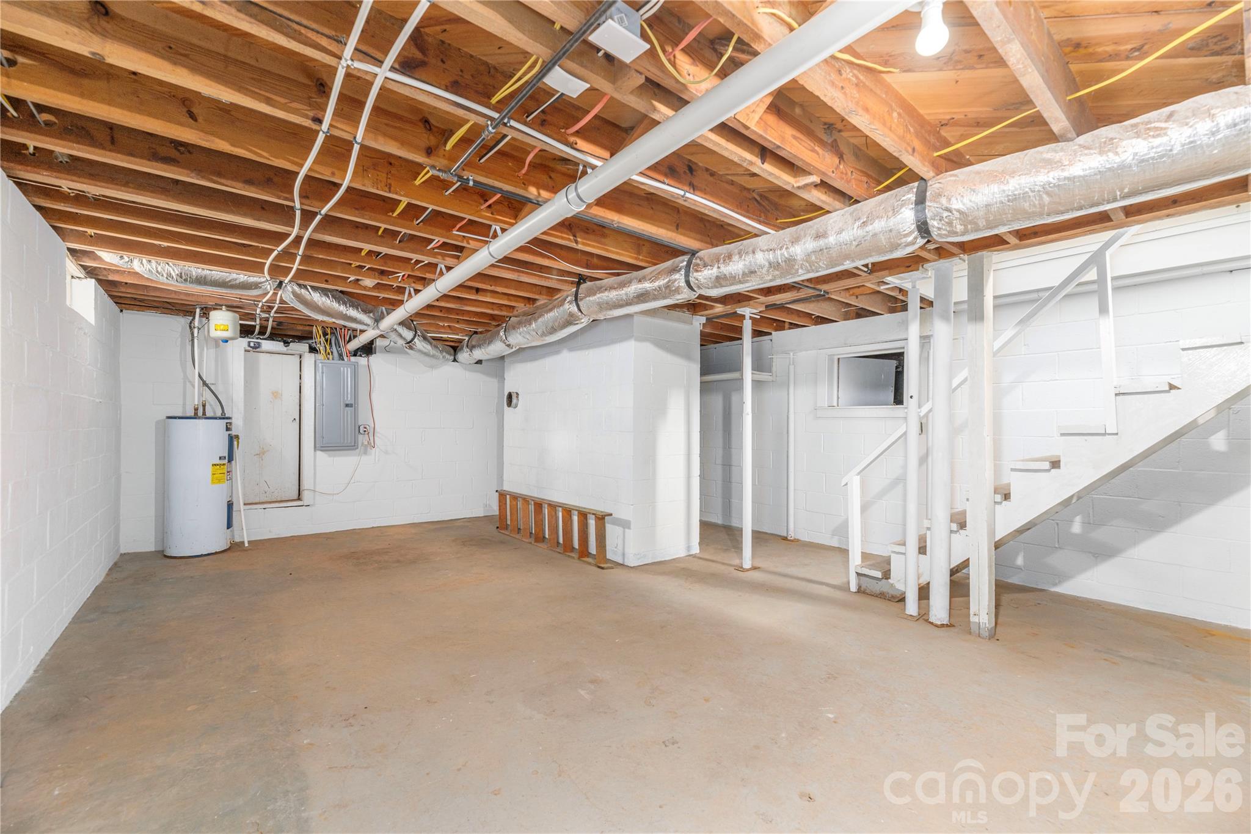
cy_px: 417
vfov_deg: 81.2
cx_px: 626
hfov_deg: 104.3
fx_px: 486
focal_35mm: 14
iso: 320
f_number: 8
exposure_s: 1/100
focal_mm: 14
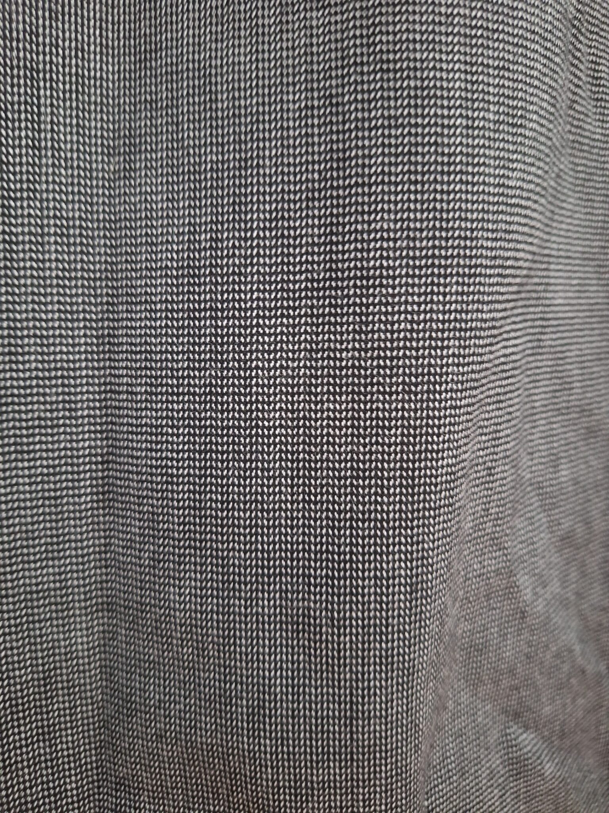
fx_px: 540
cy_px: 406
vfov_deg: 73.9
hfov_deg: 58.9
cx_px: 304
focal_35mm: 23
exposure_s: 1/24
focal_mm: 5.54
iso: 320
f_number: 1.8
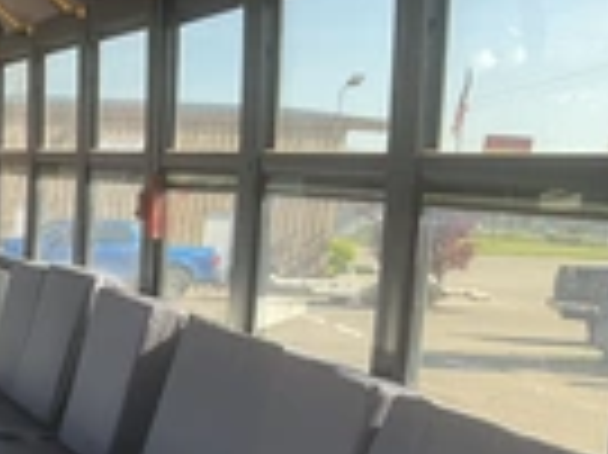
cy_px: 526
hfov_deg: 20.0
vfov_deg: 16.5
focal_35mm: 86
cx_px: -275
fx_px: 1509
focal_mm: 3
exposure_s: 1/122
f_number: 1.8
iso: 64
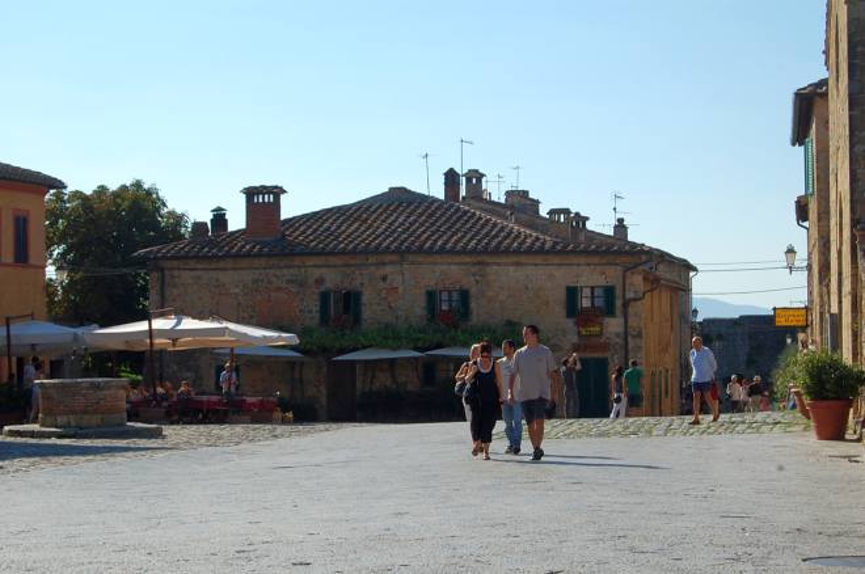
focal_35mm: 82
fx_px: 1979
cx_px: 432
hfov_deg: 24.7
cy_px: 287
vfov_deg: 16.5
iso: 200
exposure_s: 1/250
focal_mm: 55
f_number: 10
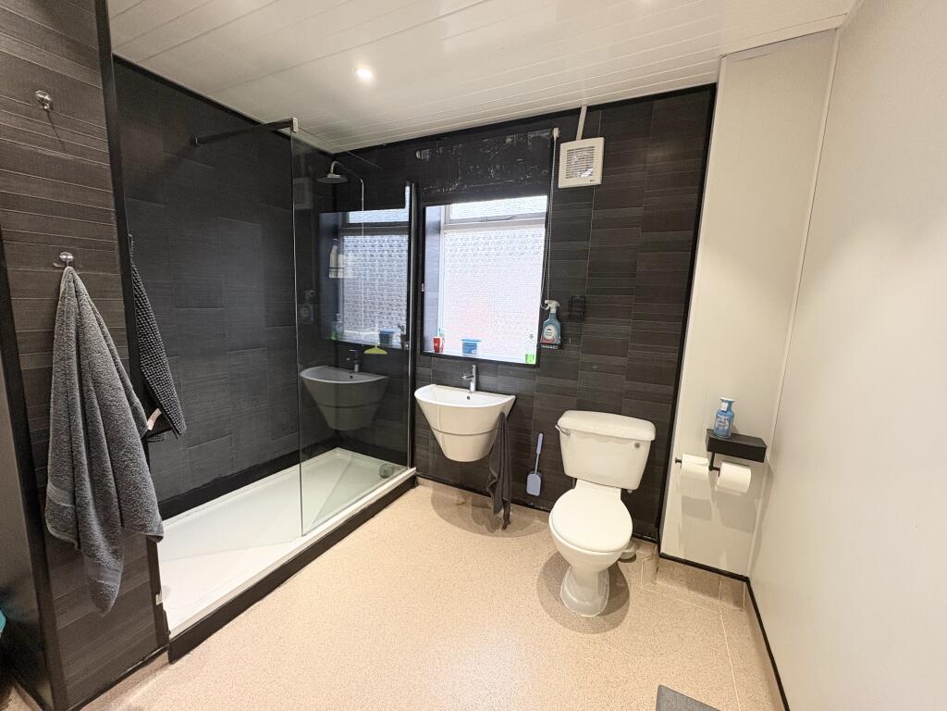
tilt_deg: -8.3
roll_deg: -2.0
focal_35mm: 14
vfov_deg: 85.7
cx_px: 474
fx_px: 383
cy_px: 356
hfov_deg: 102.1
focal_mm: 2.22
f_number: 2.2
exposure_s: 1/50
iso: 200
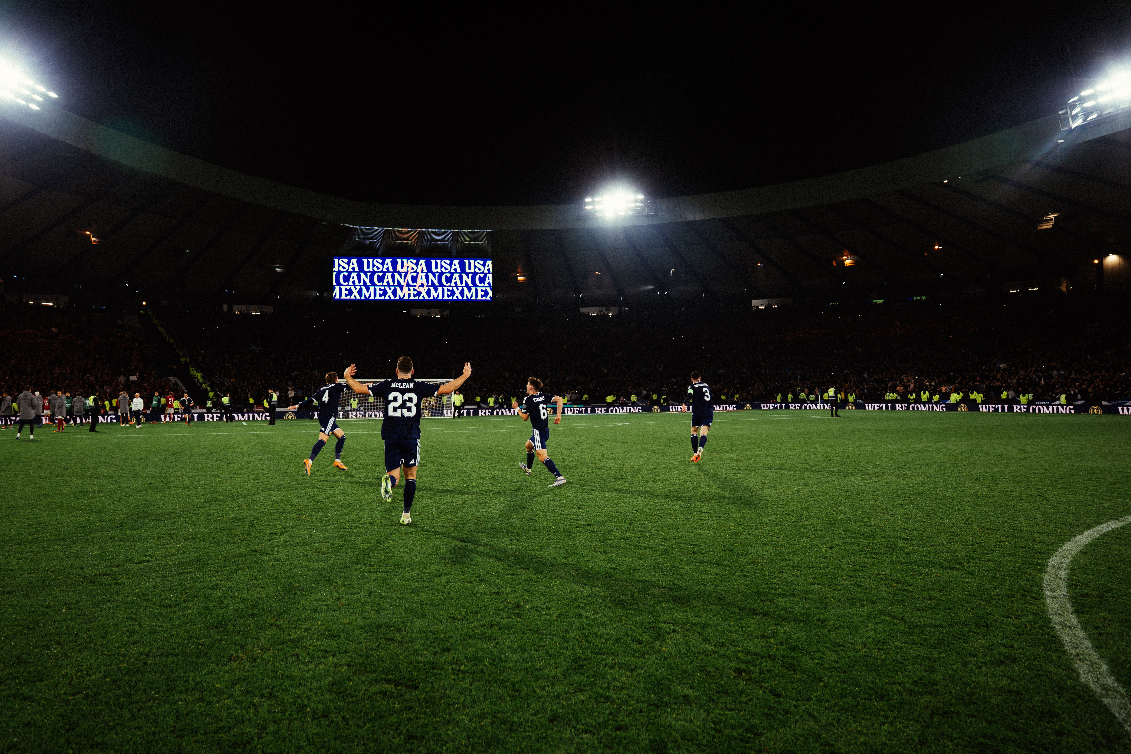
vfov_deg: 53.1
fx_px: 754
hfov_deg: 73.7
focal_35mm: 24
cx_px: 566
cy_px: 377
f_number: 2.8
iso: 250
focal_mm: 24
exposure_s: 1/320
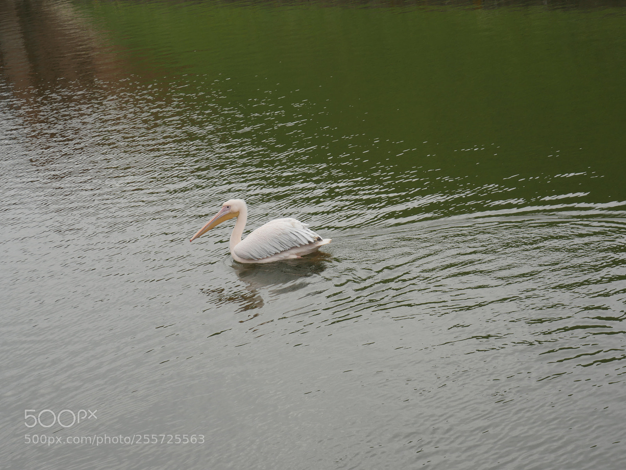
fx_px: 1808
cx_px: 313
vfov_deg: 14.8
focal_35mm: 100
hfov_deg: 19.6
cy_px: 235
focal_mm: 50
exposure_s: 1/400
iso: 200
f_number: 6.3
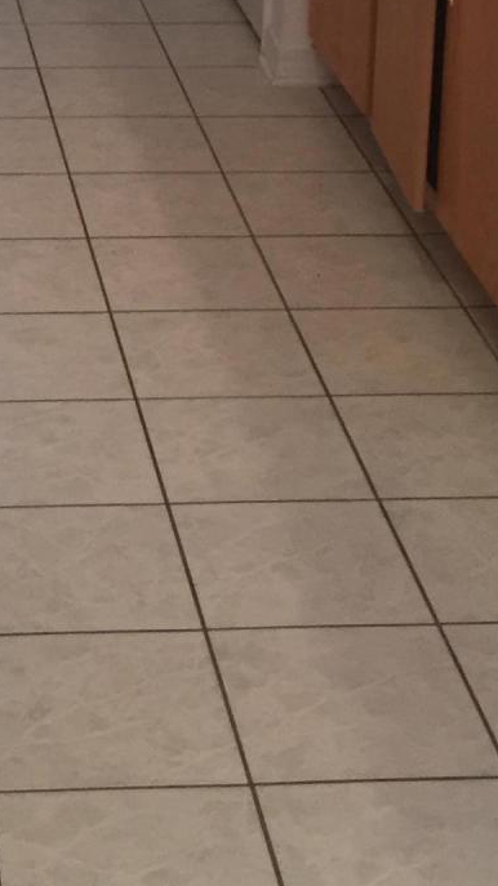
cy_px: -214
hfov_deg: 12.9
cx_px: -30
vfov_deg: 21.3
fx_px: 2162
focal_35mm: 92
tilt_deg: -10.4
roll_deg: -0.5
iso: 80
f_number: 2.2
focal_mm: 4.15
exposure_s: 1/30
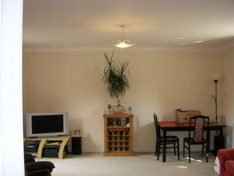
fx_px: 257
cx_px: 117
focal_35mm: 38
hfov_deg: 49.0
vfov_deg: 37.7
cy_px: 88
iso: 50
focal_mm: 5.8
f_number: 2.8
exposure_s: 1/30
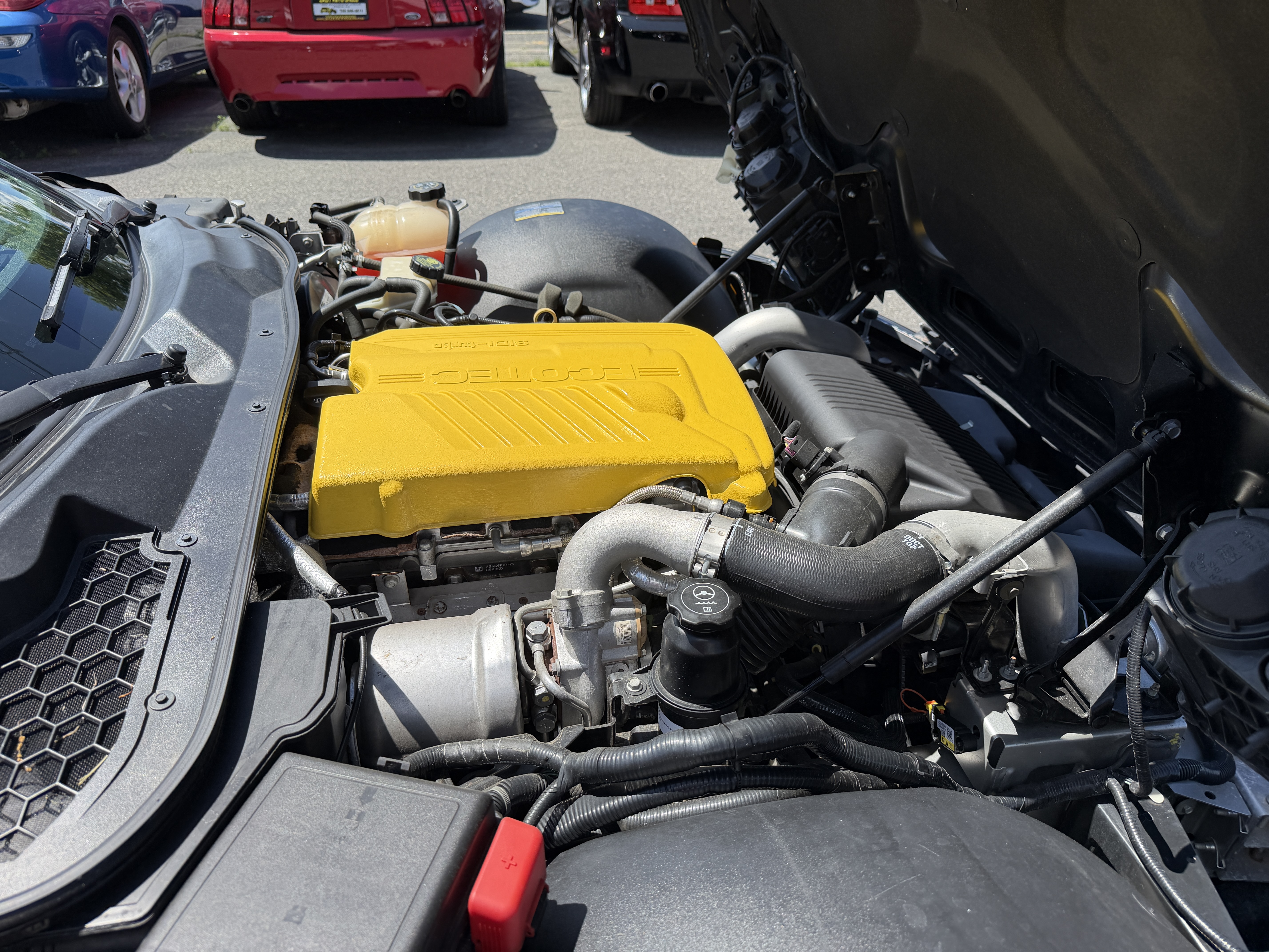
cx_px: 634
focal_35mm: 24
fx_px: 880
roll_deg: -0.1
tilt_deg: -33.1
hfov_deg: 71.6
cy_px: 476
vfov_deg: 56.8
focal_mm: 6.76
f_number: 1.78
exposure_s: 1/3279
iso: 100
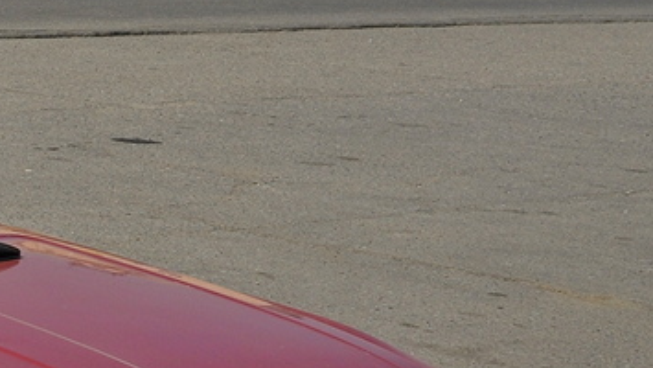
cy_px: 381
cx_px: -410
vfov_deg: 7.7
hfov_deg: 12.8
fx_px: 2702
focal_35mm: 156
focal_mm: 28
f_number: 9
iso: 200
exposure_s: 1/500
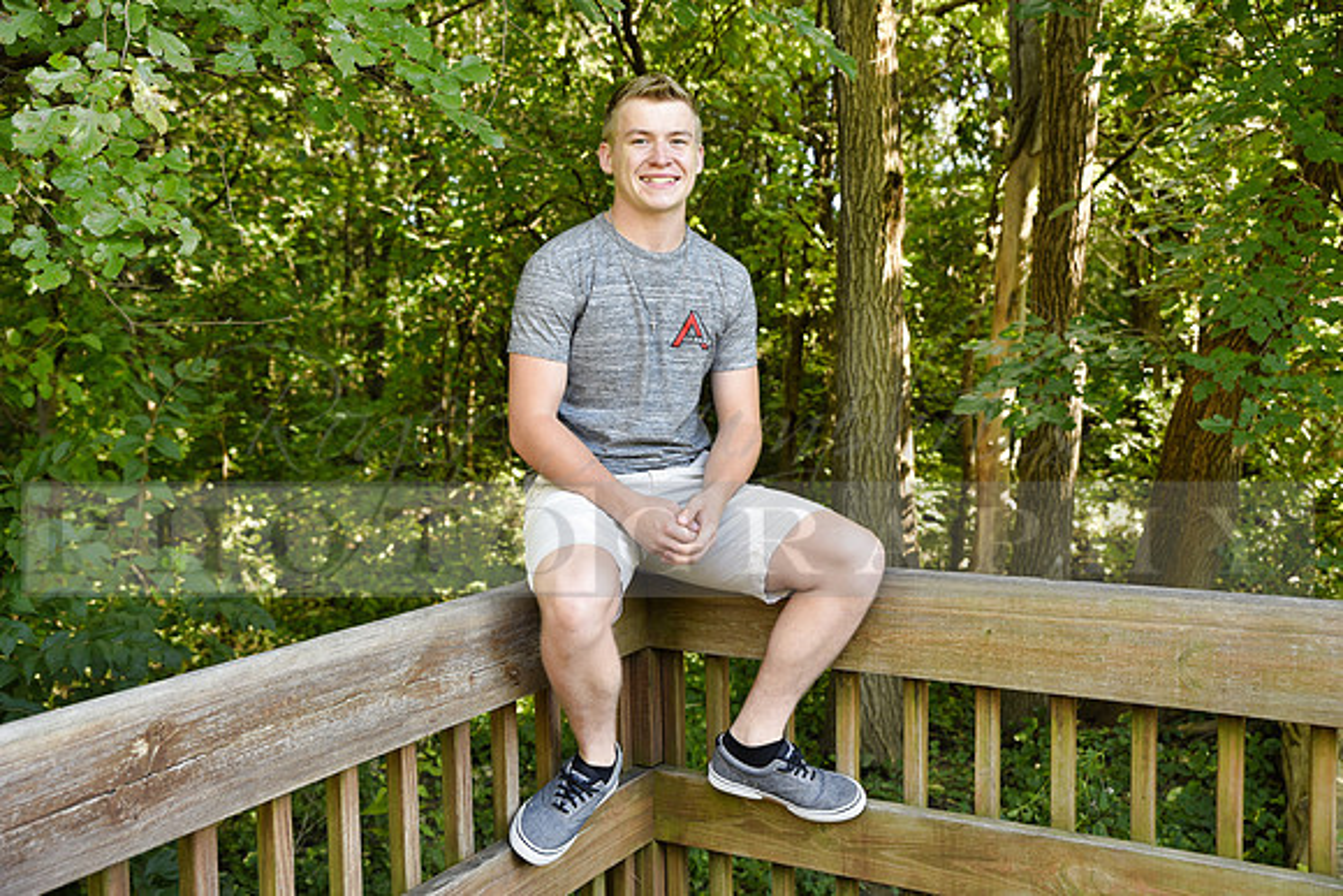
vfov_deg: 36.9
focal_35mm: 36
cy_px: 448
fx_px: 1343
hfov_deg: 53.1
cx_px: 672
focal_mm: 36
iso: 200
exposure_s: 1/60
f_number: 4
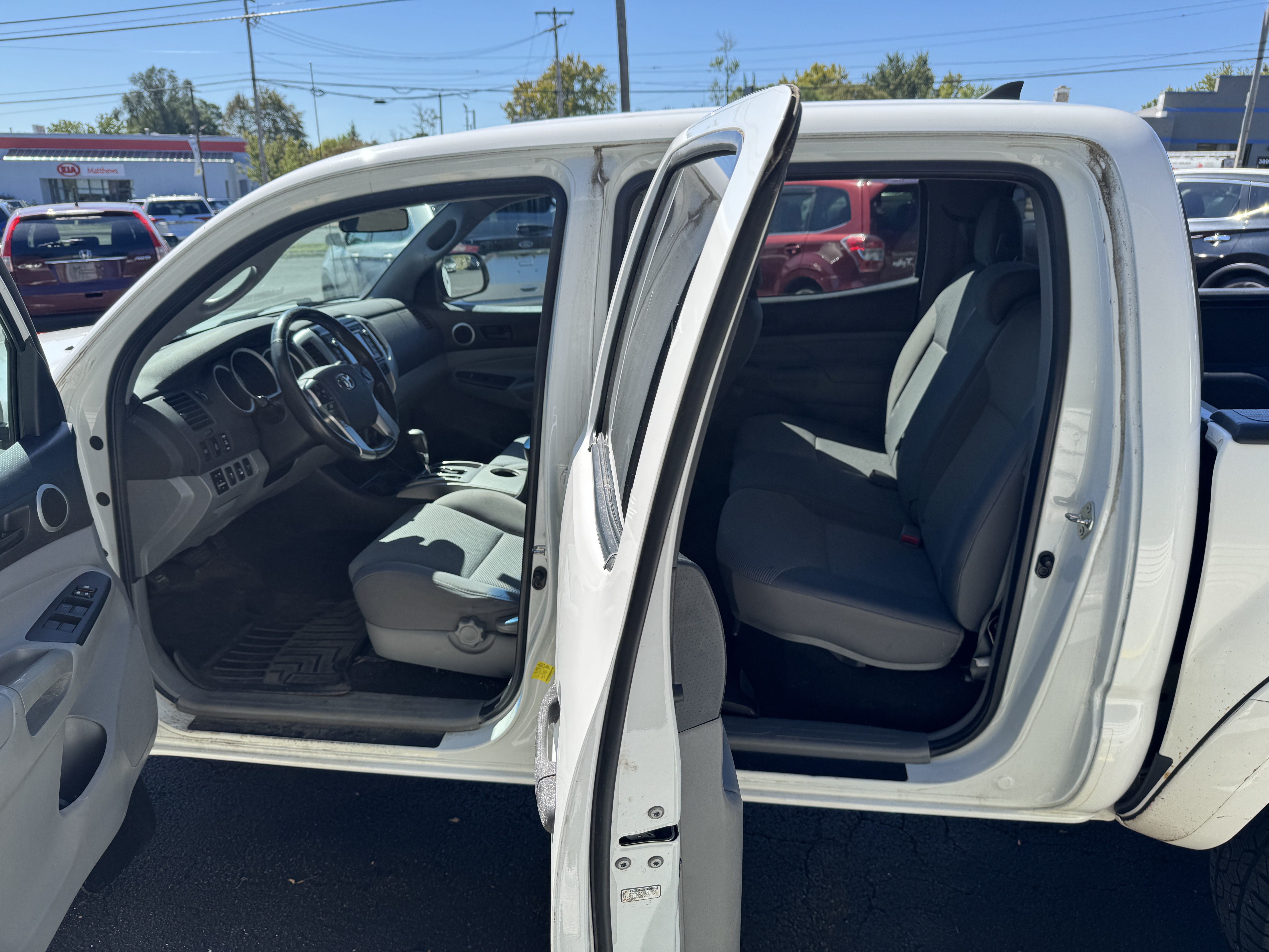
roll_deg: -1.2
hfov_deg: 71.6
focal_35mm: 24
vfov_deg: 56.8
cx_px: 634
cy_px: 476
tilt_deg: -19.4
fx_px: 880
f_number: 1.78
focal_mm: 6.76
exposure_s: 1/1488
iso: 80
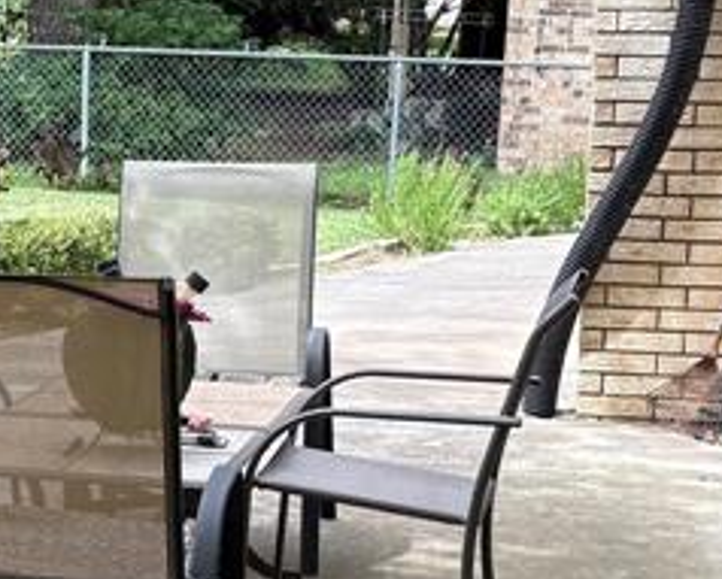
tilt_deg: -8.5
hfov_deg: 16.7
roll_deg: -0.9
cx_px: -179
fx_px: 2332
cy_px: 349
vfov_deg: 14.2
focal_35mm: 109
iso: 50
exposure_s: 1/430
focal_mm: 5.96
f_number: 1.6
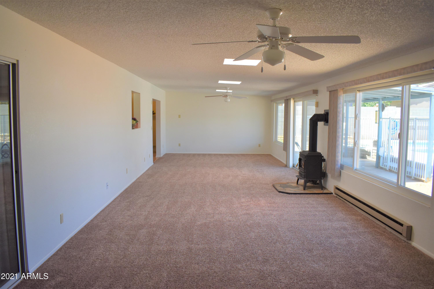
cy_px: 144
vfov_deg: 47.9
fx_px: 325
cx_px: 217
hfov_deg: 67.4
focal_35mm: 27
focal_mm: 18
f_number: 5
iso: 400
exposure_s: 1/250
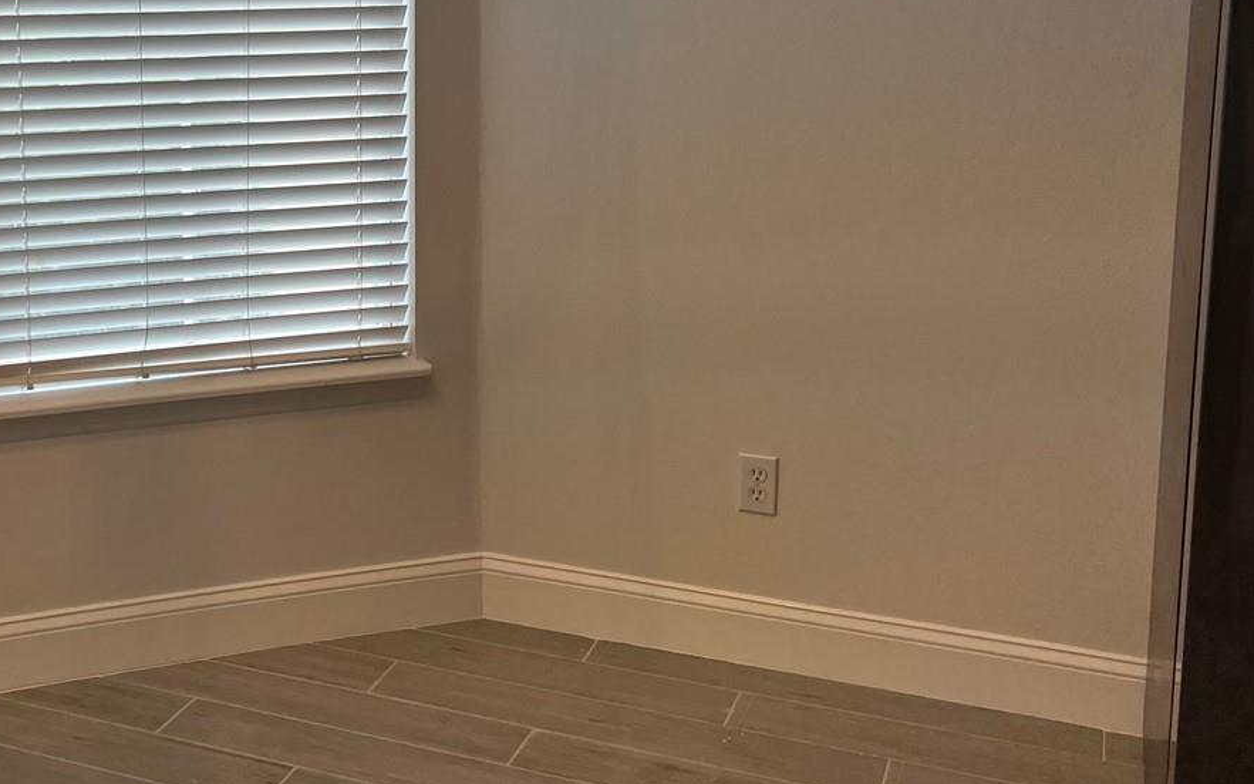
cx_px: 259
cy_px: 175
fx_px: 1709
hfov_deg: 38.8
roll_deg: +0.6
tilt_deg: -7.7
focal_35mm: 50
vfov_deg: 25.4
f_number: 1.5
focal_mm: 5.7
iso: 50
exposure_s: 1/120
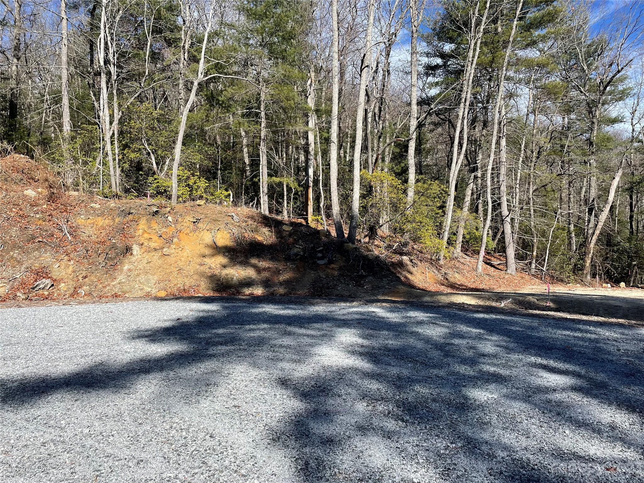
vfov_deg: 53.1
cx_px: 322
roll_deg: +1.3
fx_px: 484
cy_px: 242
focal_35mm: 26
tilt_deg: +1.3
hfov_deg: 67.3
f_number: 1.6
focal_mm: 4.2
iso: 32
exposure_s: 1/2398
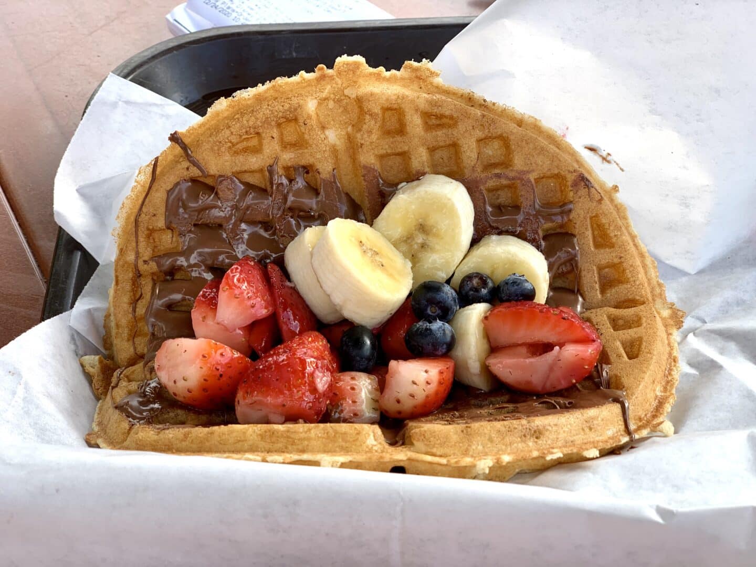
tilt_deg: -42.2
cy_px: 284
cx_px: 378
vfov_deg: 28.0
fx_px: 1136
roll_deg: -2.1
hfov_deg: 36.8
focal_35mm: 52
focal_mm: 6
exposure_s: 1/139
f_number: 2.4
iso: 16
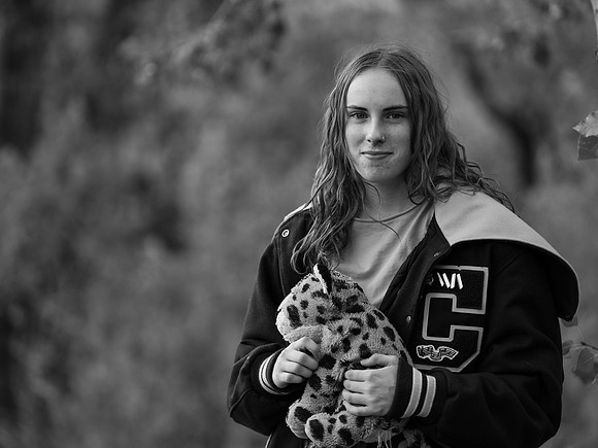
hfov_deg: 11.9
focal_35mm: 166
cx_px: 299
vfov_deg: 9.0
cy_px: 224
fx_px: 2861
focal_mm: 153
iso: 500
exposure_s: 1/500
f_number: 2.8
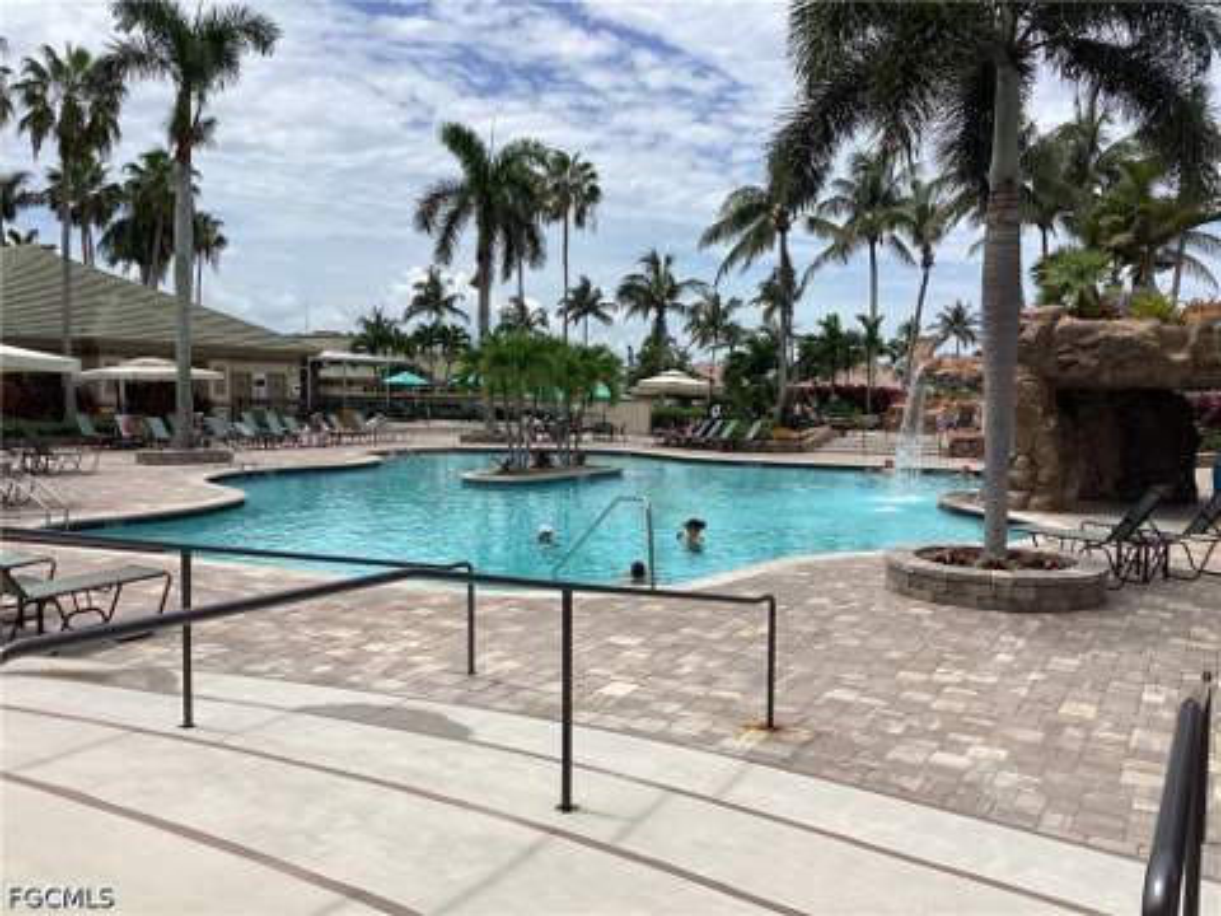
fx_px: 1093
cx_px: 610
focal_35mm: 31
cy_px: 458
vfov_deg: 45.4
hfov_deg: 58.4
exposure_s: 1/2717
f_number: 2.4
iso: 25
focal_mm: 3.3
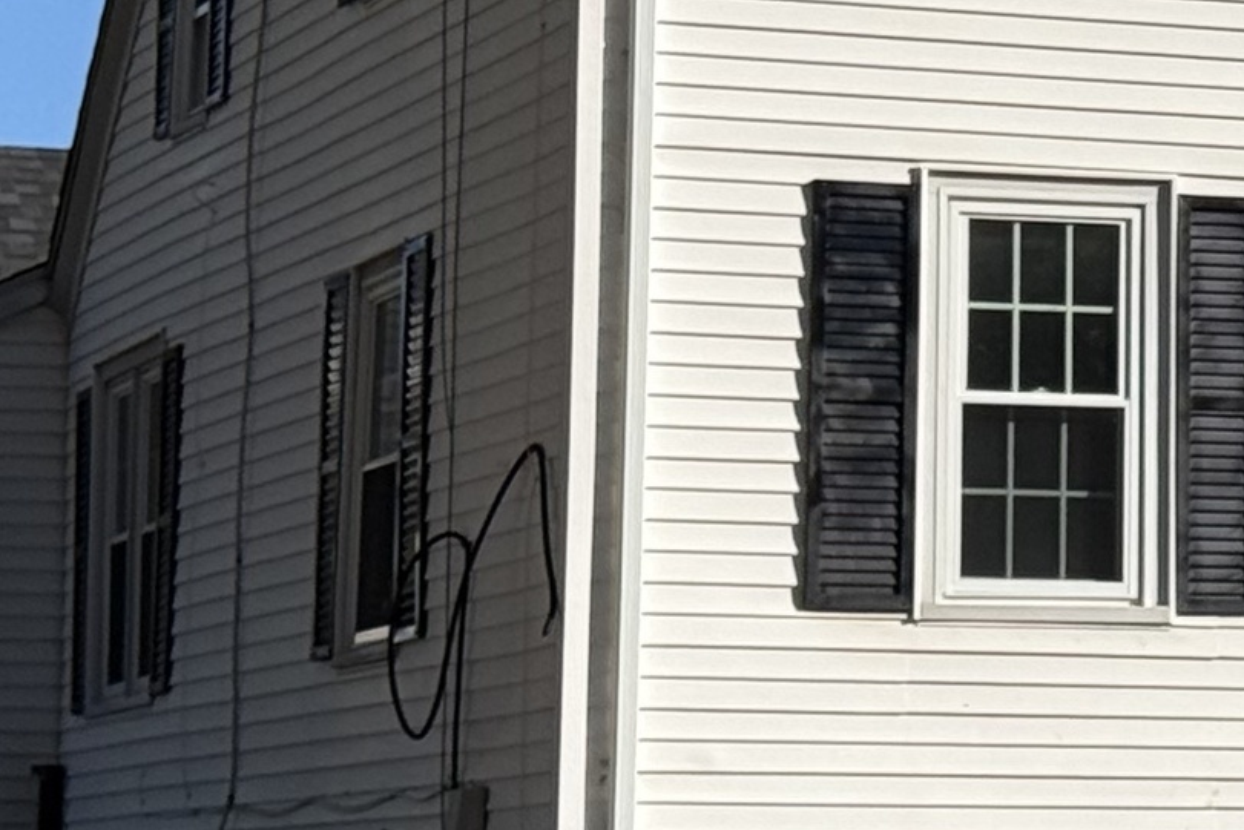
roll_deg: +0.6
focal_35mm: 189
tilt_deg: +7.4
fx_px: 6532
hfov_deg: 10.5
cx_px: 1865
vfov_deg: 7.3
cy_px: 144
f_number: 1.78
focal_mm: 6.76
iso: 64
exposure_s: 1/7874
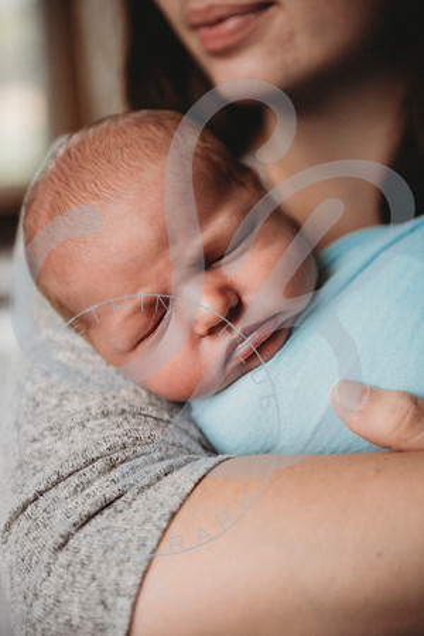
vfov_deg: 28.8
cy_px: 318
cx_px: 212
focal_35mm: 70
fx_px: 1237
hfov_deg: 19.5
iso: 200
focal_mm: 70
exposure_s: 1/125
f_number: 2.8
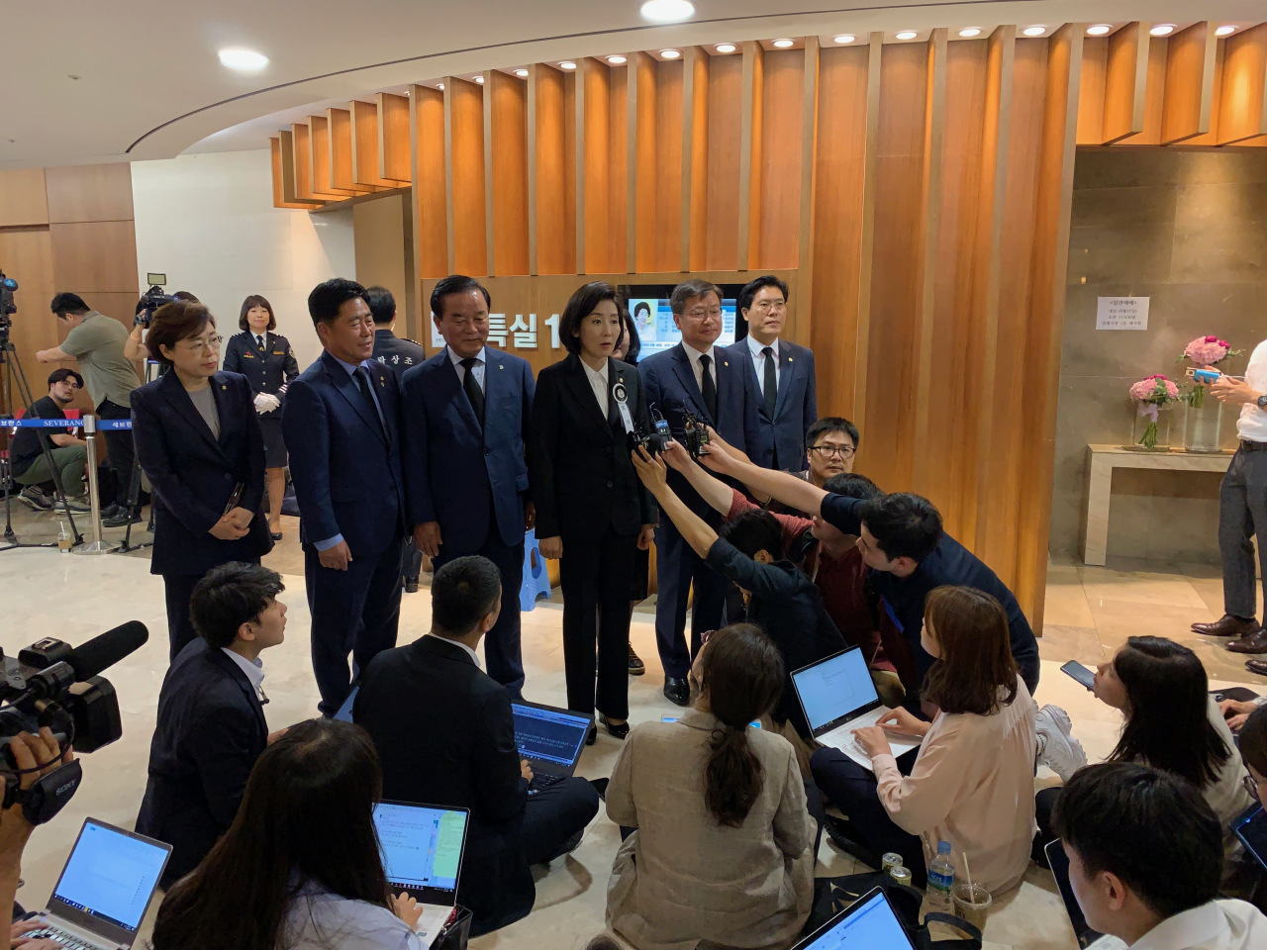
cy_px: 475
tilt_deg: -9.6
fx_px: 952
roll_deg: -0.2
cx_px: 634
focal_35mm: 26
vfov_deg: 53.1
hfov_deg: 67.3
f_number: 1.8
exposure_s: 1/60
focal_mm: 4.25
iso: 250
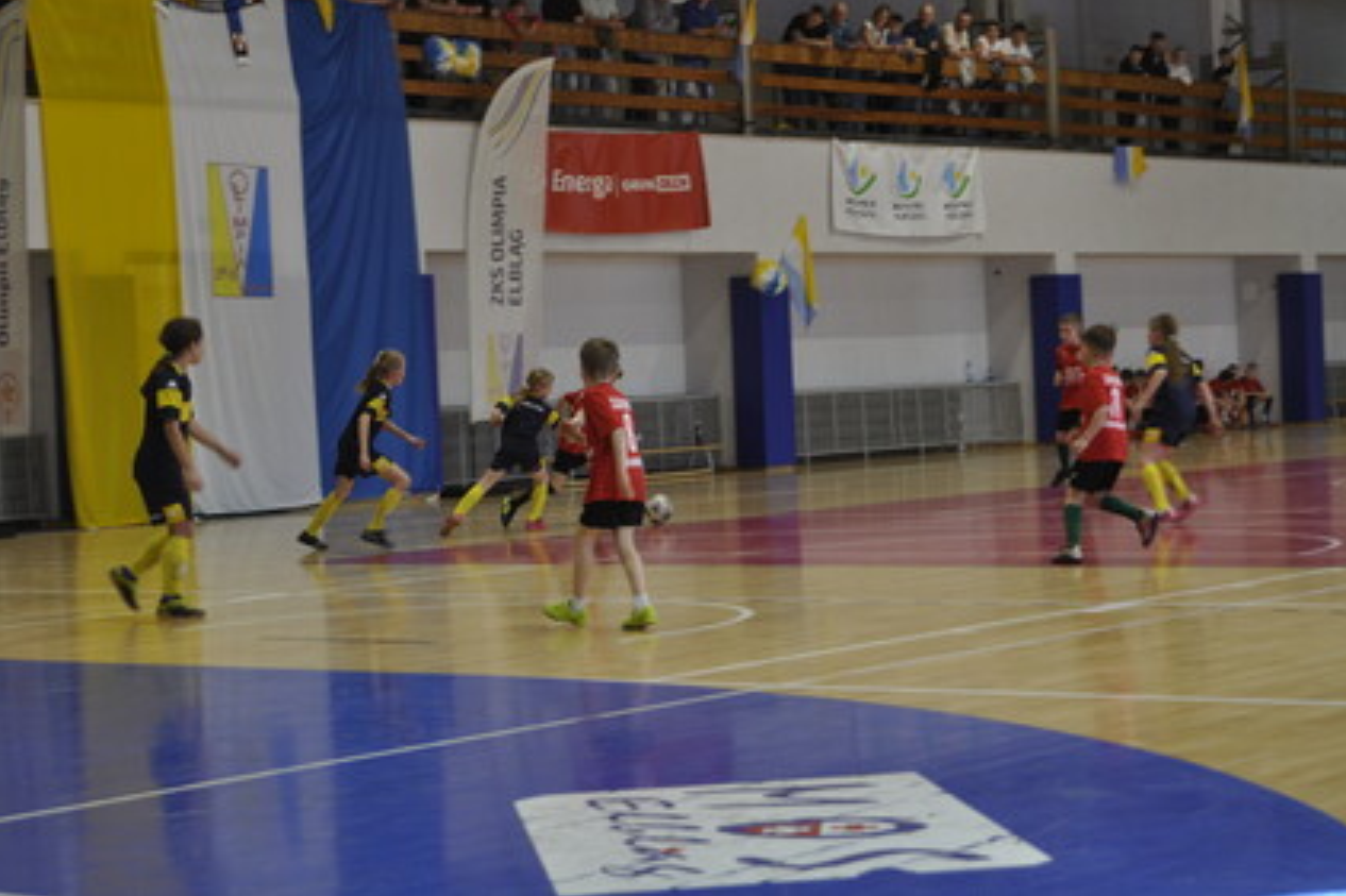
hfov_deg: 24.3
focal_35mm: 84
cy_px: 446
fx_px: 3121
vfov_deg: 16.3
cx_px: 679
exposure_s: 1/60
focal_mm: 55
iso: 500
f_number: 5.6
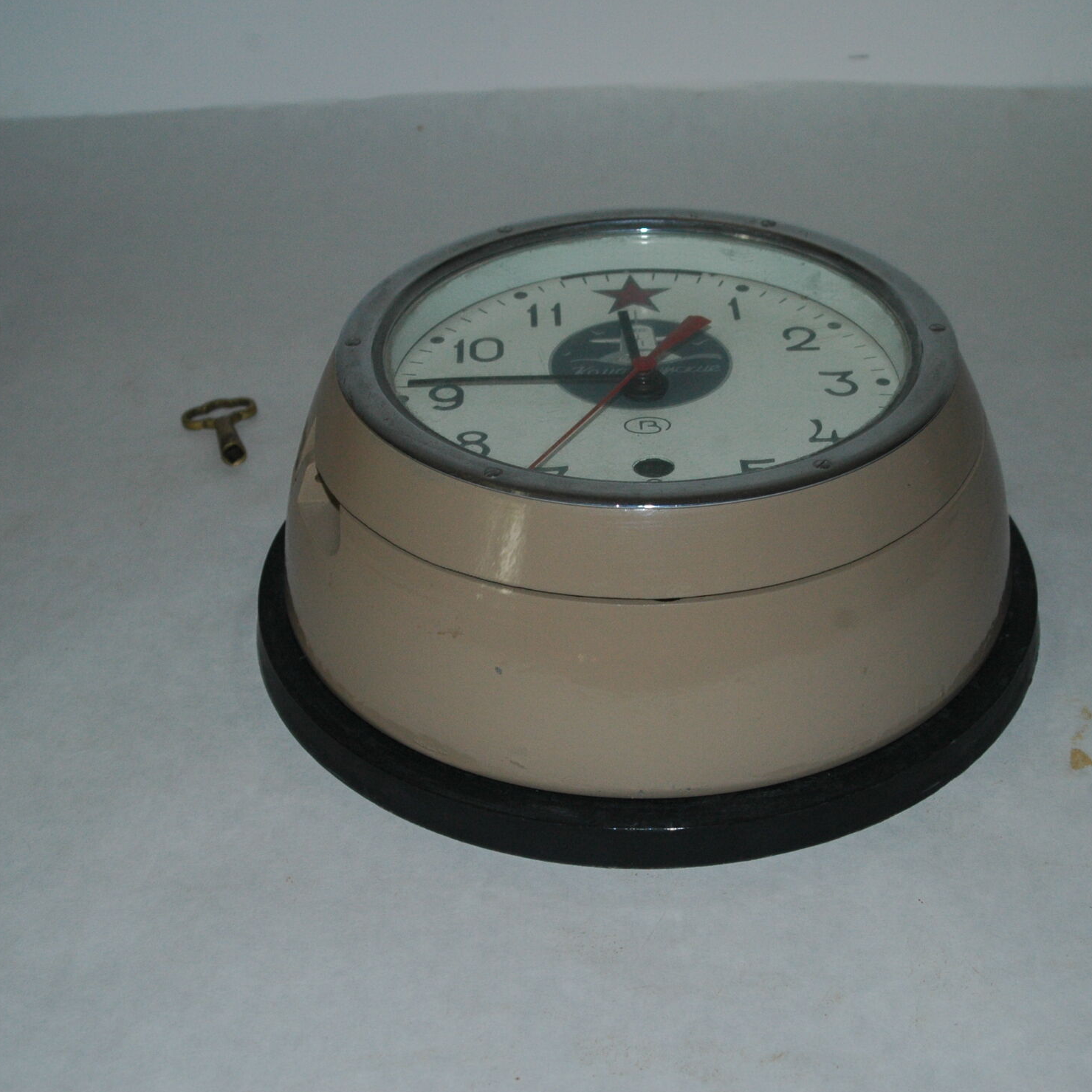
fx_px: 1927
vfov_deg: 31.6
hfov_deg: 31.6
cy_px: 548
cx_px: 595
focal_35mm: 54
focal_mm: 28
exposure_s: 1/125
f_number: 7.1
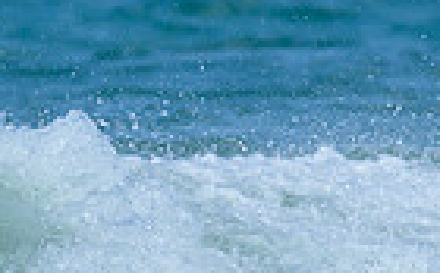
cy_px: 497
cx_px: 176
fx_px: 55300
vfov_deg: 0.3
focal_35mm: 4619
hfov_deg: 0.5
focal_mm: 800
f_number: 6.3
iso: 180
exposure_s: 1/2000
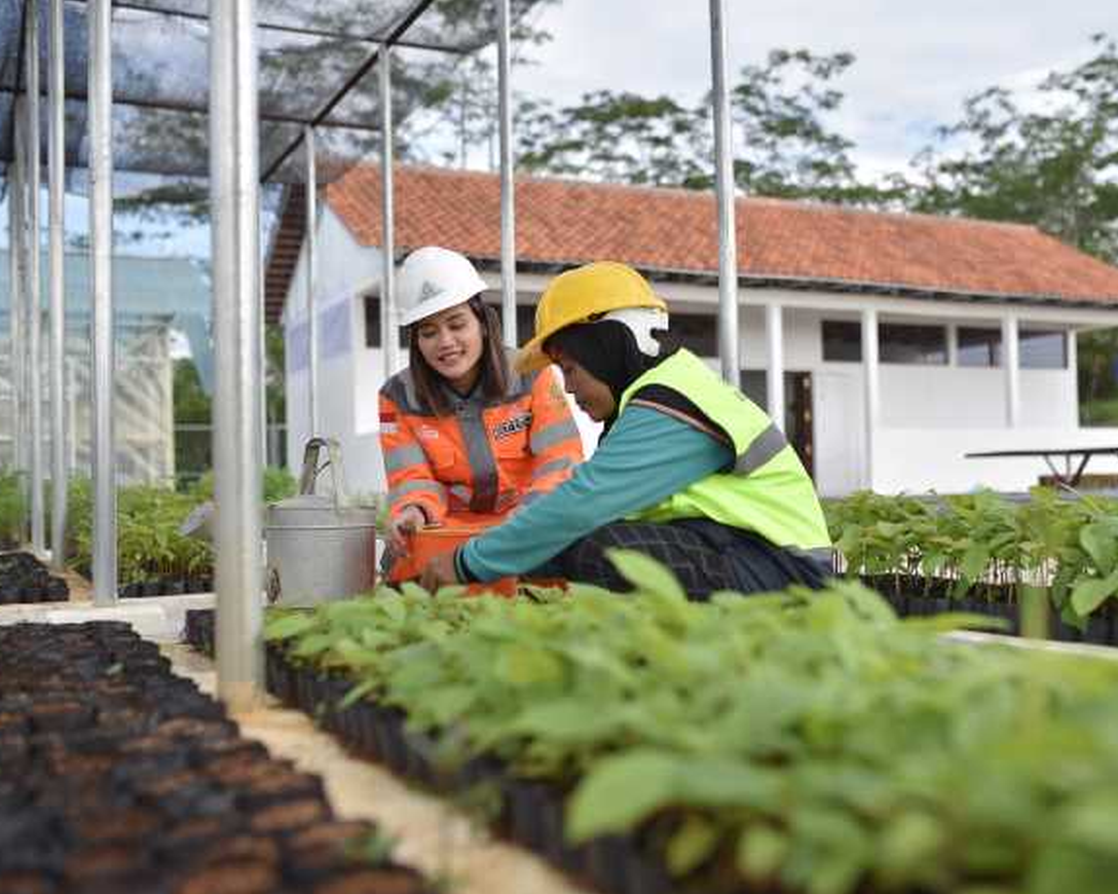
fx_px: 1323
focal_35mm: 40
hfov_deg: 45.6
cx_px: 652
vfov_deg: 37.3
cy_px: 449
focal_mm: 35
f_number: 2.5
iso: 100
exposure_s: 1/1600
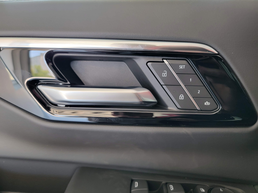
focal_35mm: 24
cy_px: 96
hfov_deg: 71.6
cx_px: 129
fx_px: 179
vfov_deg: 56.8
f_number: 1.8
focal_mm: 6.7
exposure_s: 1/120
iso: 320
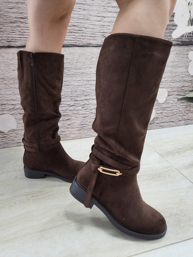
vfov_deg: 67.3
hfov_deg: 53.1
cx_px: 96
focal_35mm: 26
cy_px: 128
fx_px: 193
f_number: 1.8
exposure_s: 1/100
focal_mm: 4.25
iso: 250
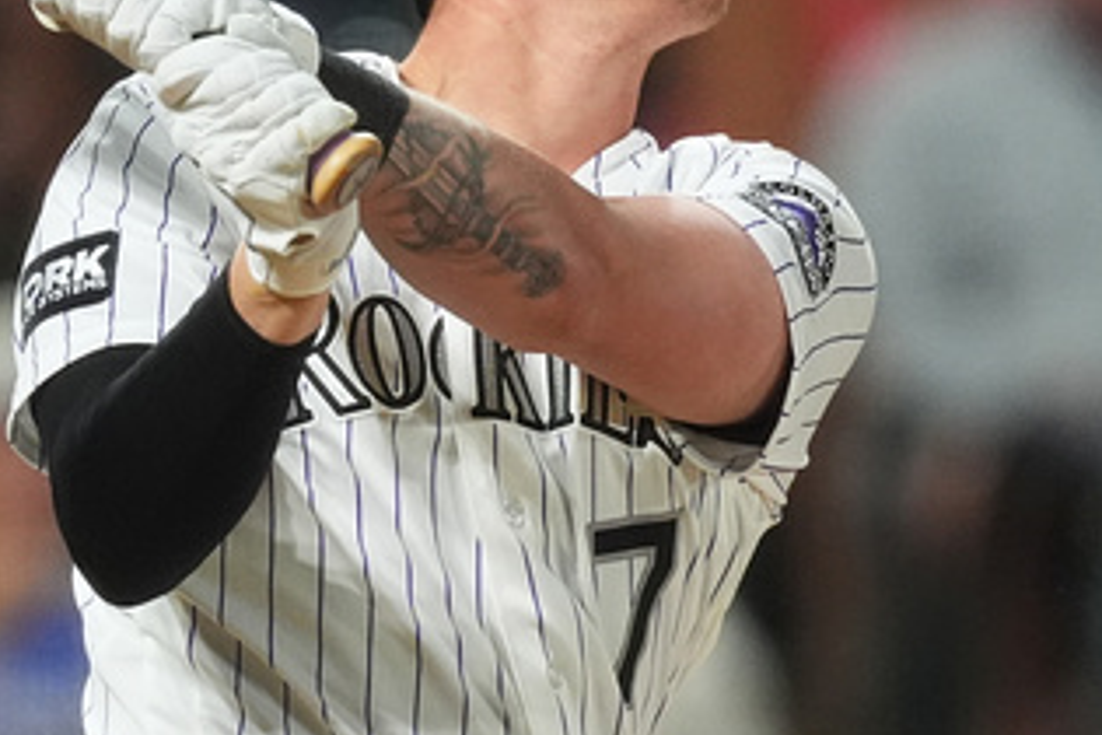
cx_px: 577
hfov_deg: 1.1
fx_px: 59779
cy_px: 406
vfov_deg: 0.7
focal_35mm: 1953
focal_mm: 600
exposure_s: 1/1600
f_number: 4
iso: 5000
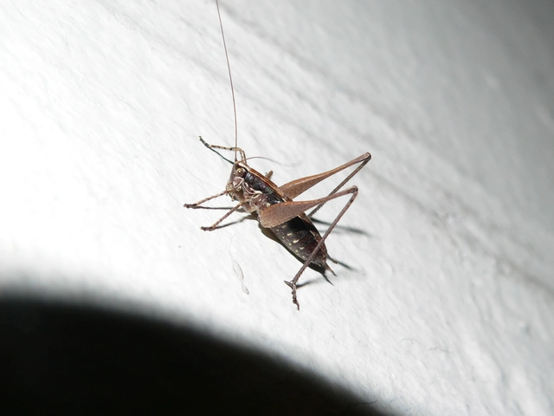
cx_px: 277
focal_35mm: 79
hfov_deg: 24.7
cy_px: 208
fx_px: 1264
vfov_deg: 18.7
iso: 100
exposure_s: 1/60
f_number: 4
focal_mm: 13.2
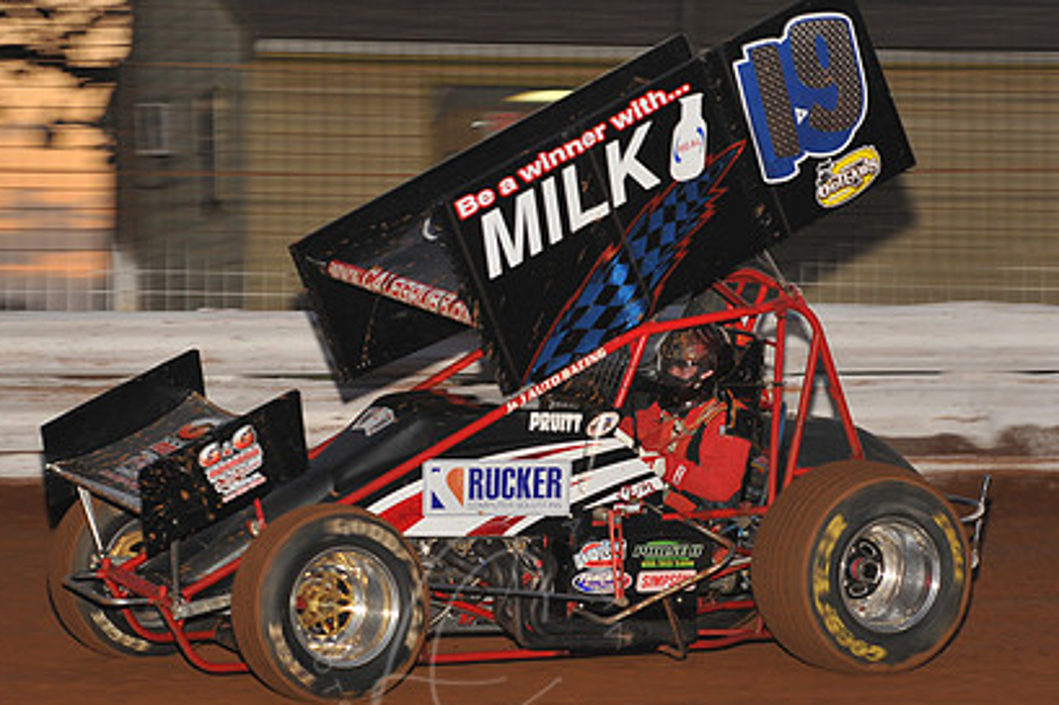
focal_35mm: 170
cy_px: 386
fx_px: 4997
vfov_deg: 8.1
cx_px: 463
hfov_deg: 12.1
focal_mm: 120
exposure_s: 1/320
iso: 640
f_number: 6.3
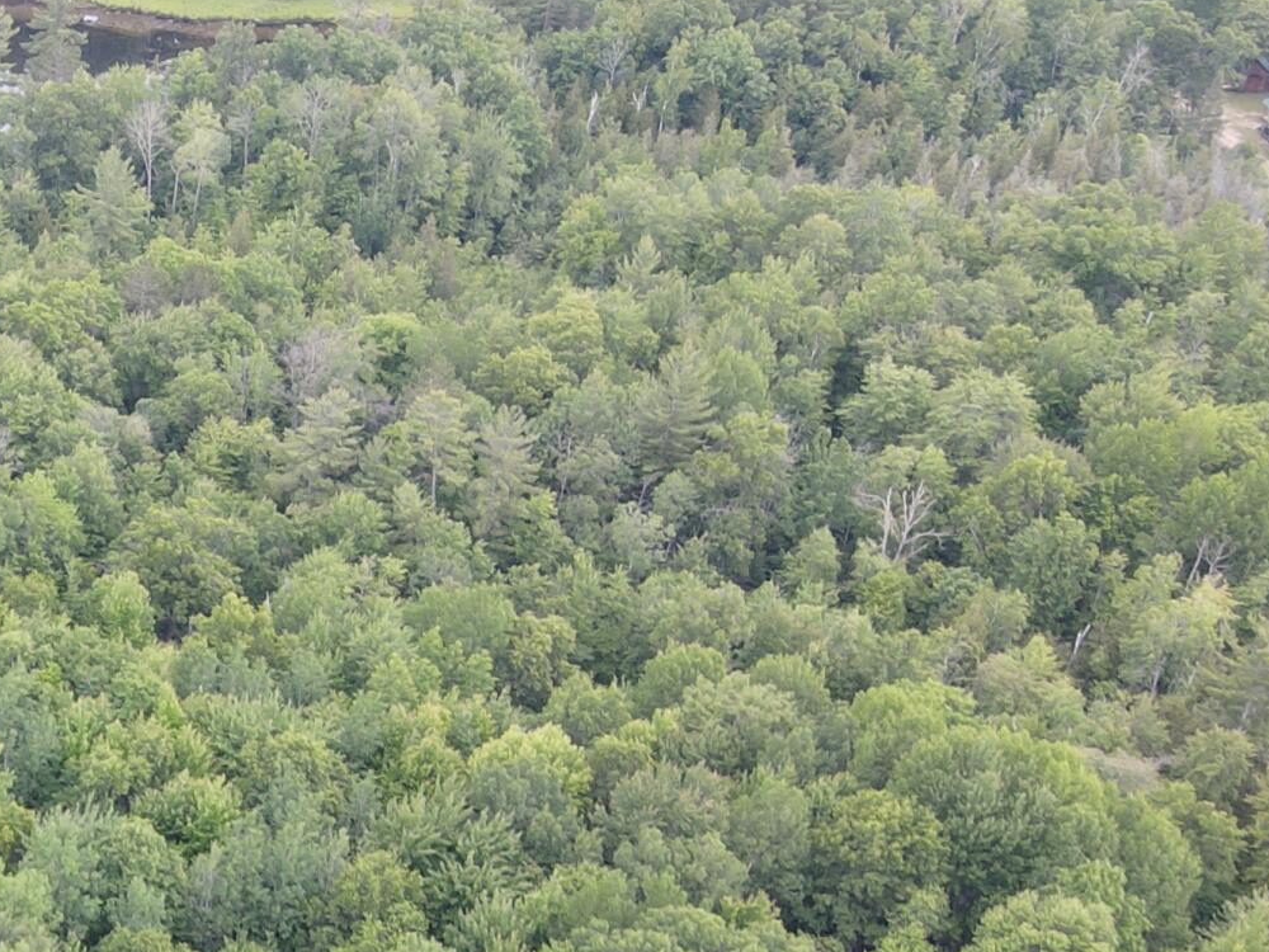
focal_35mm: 72
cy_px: 1131
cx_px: -260
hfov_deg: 24.5
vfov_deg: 19.3
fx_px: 2639
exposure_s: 1/15
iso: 100
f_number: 2.8
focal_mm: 4.5
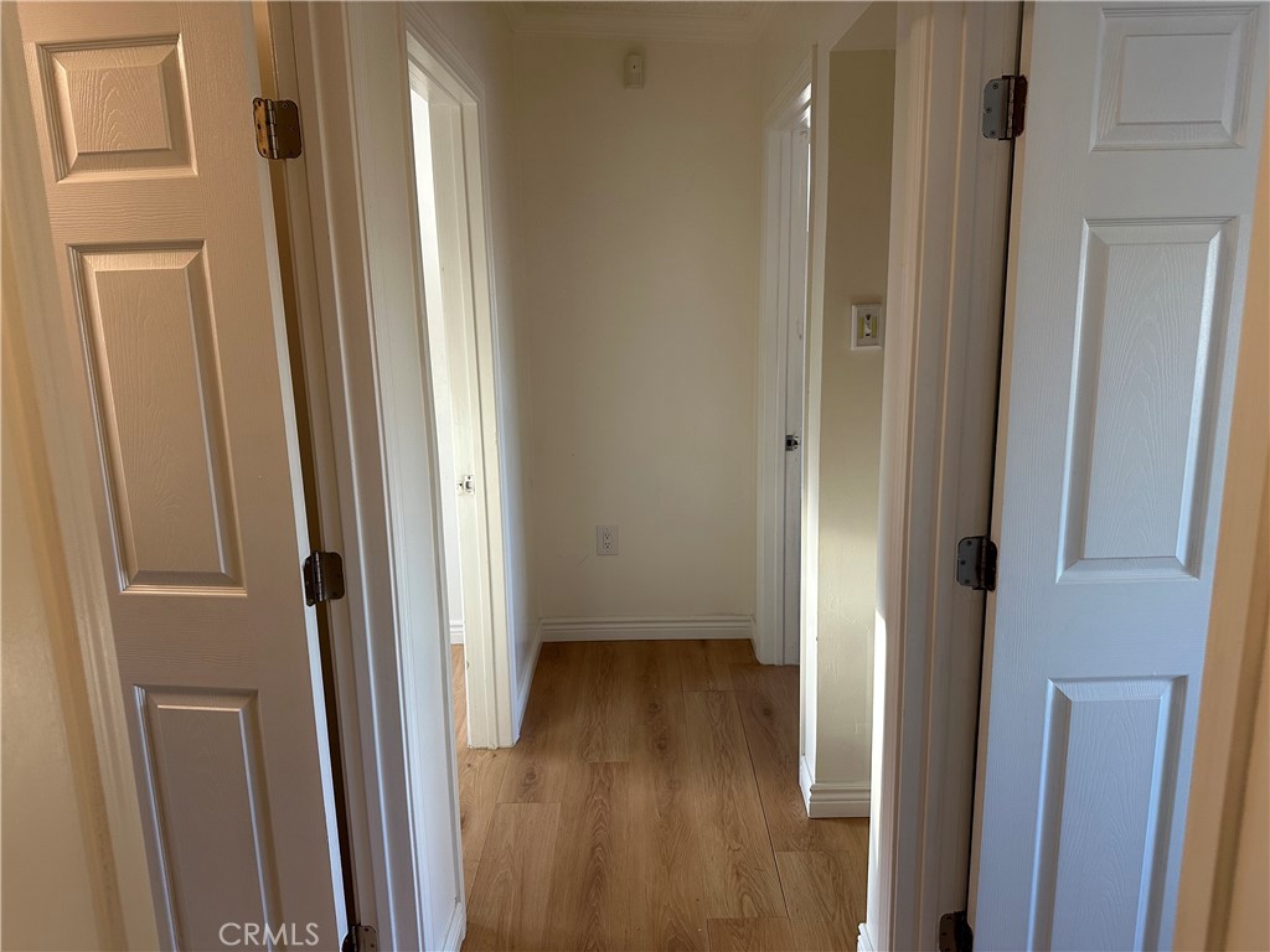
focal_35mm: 24
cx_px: 635
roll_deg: +0.3
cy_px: 476
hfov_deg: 71.6
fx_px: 881
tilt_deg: -11.4
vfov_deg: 56.8
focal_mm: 6.86
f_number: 1.78
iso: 160
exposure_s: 1/120
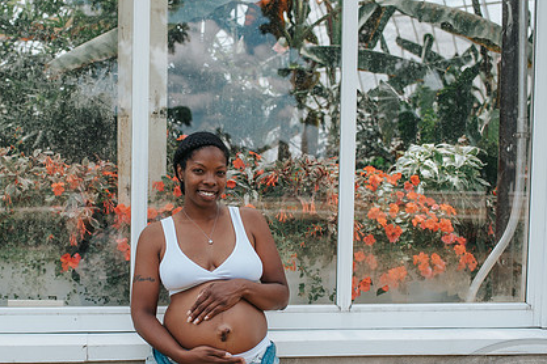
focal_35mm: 53
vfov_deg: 25.4
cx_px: 197
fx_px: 805
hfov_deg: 37.2
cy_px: 235
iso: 125
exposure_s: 1/1000
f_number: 3.2
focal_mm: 35
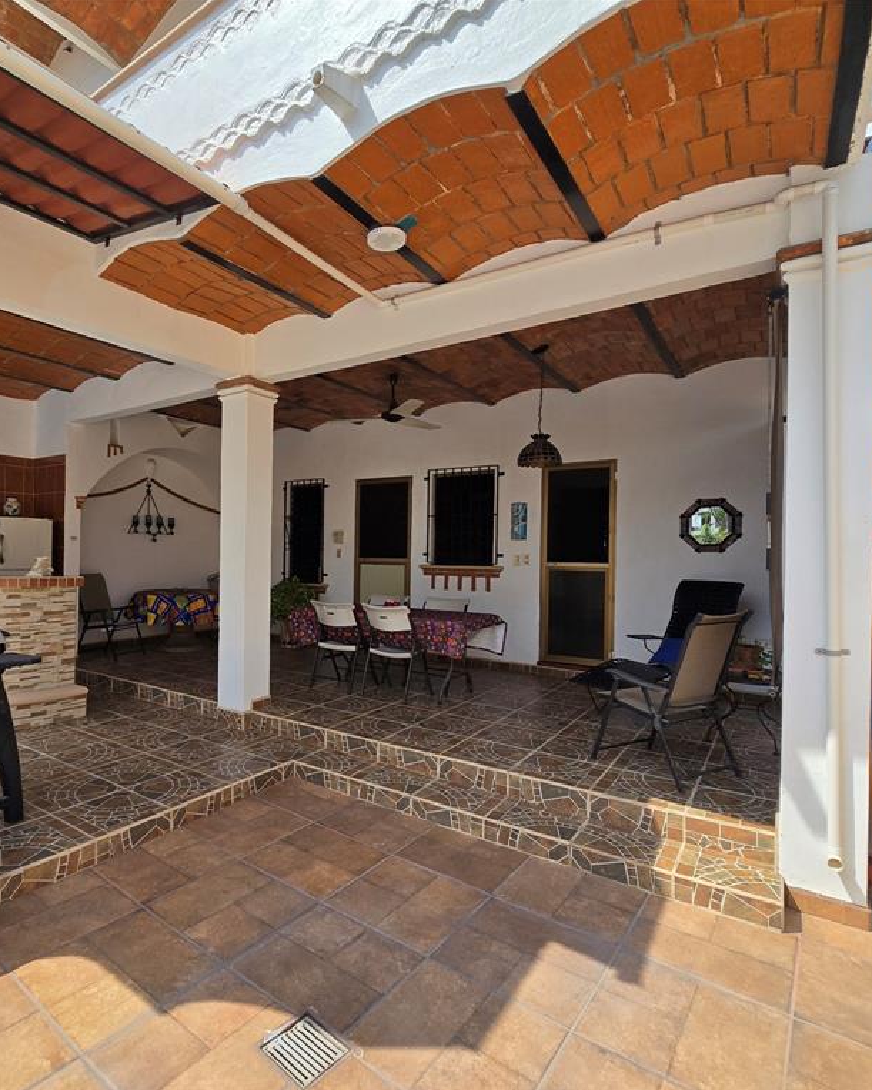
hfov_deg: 75.8
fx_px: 549
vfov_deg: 89.6
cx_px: 337
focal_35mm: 17
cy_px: 546
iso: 50
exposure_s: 1/2308
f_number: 2.2
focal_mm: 2.2
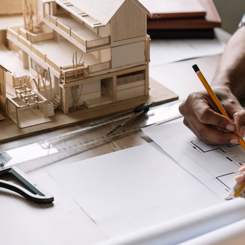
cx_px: 190
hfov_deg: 17.1
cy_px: 133
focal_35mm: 101
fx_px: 809
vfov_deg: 17.2
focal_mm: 59
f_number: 2.8
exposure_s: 1/250
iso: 160
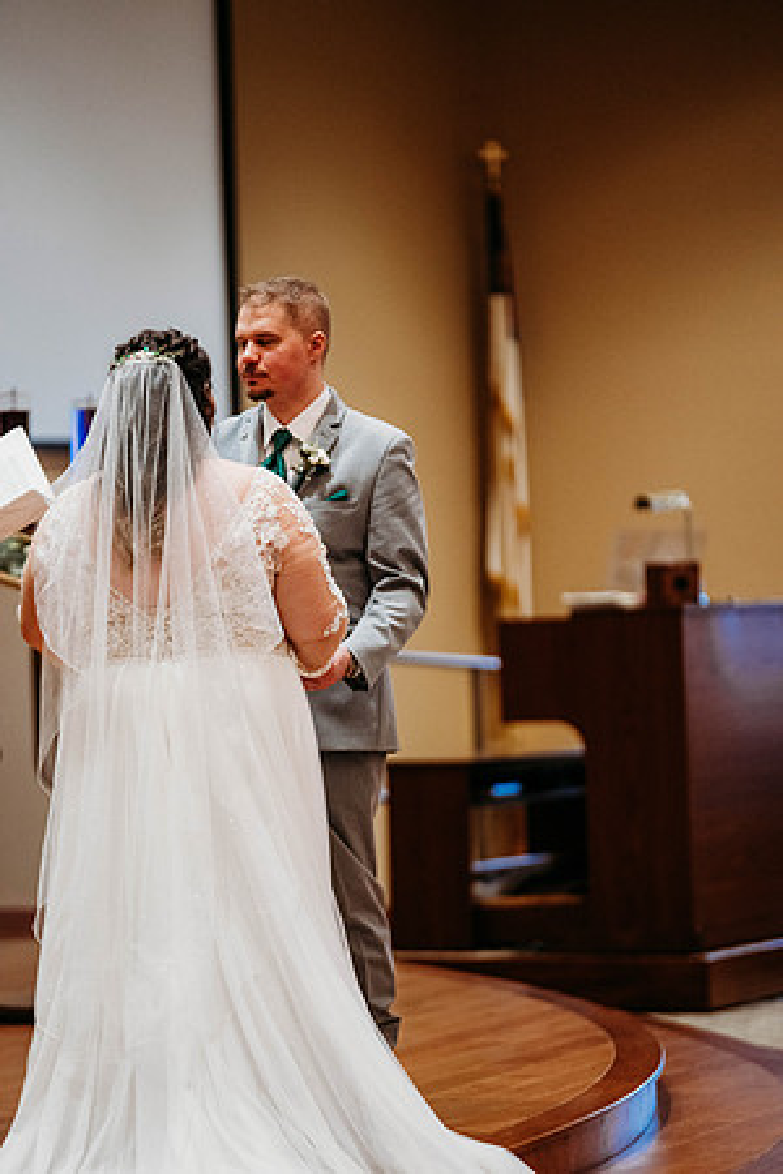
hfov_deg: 8.1
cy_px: 587
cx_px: 392
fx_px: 5546
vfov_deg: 12.1
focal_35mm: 170
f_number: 2.8
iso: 2000
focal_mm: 170
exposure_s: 1/250
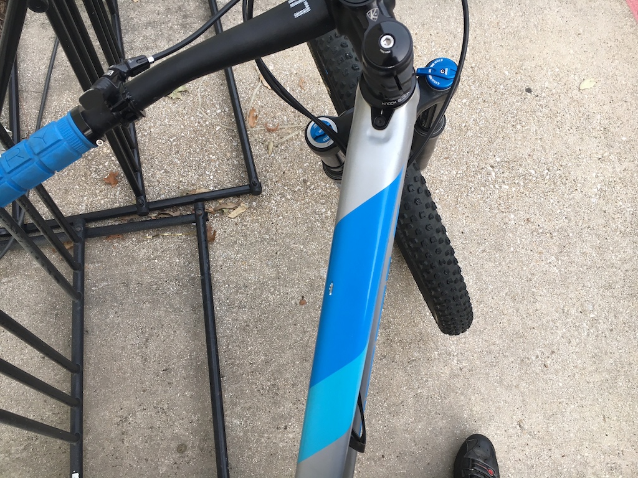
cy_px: 239
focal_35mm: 29
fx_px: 534
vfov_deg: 48.2
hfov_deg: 61.7
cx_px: 319
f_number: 2.2
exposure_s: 1/40
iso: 25
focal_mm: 4.15
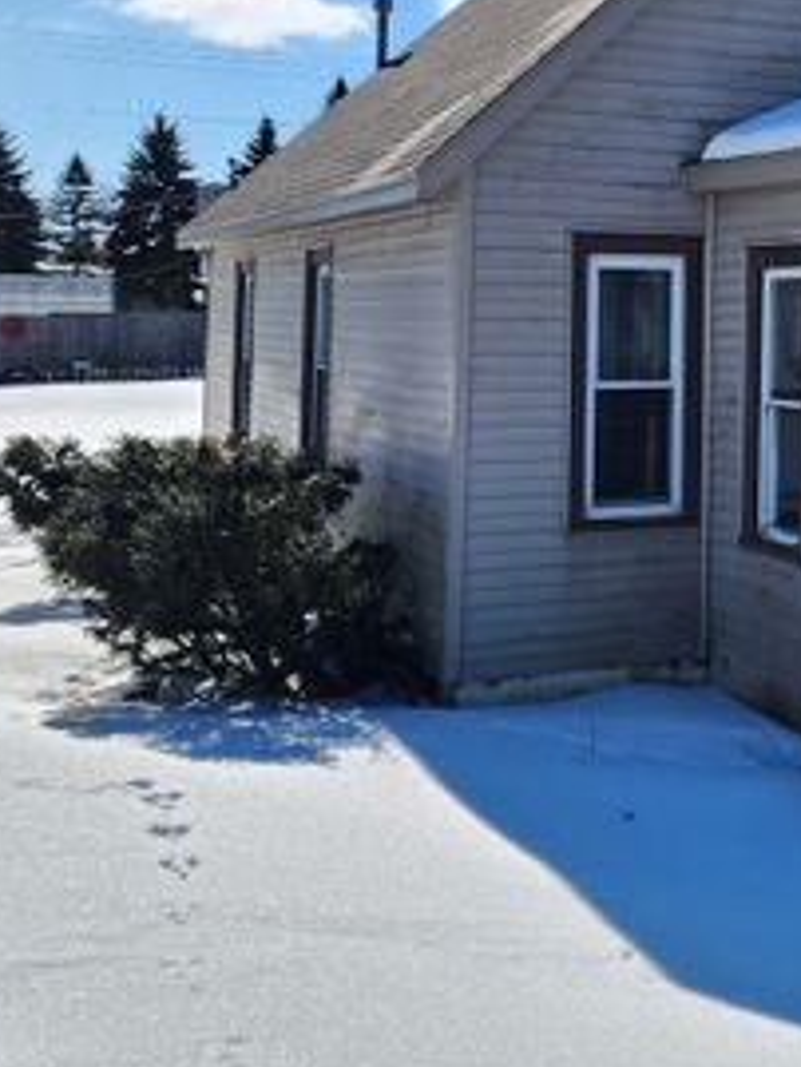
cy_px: 280
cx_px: 864
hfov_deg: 24.1
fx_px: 1757
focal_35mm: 57
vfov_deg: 33.2
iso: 12
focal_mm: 6.4
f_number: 1.8
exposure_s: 1/1723
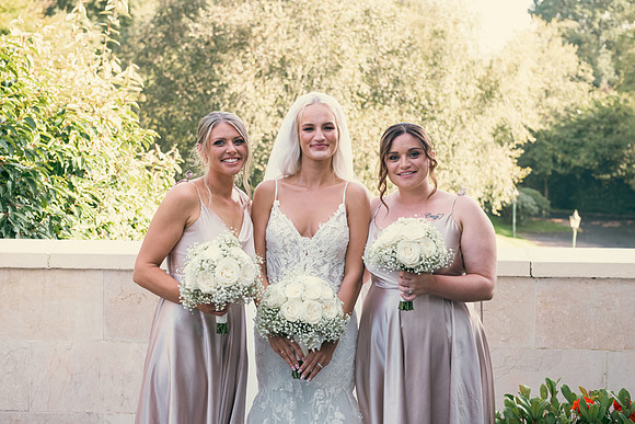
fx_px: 1235
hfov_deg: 28.8
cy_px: 212
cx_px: 318
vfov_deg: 19.5
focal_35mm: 70
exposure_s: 1/160
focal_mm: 70
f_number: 6.3
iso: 320
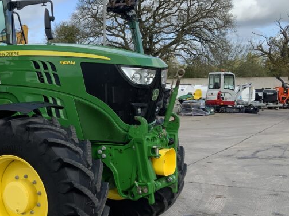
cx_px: 40
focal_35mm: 59
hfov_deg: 31.5
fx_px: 492
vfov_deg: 24.8
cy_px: 110
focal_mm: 3
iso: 16
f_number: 1.8
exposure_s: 1/1311
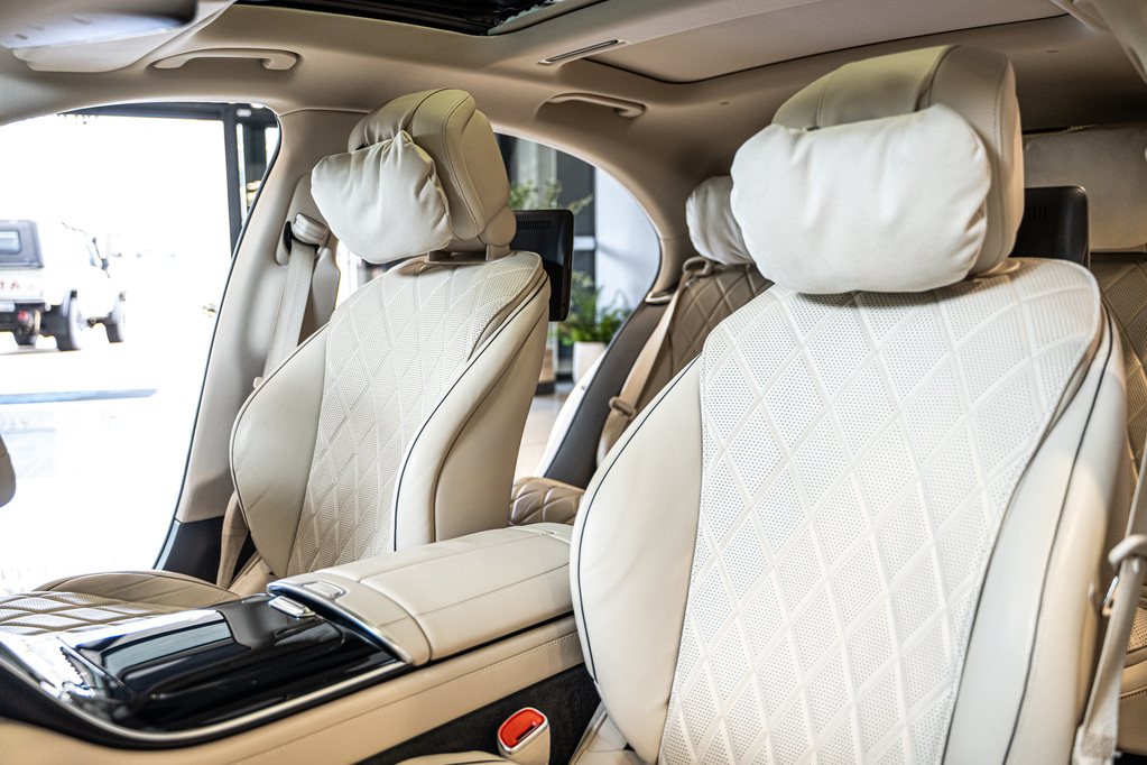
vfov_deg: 46.4
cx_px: 574
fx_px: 892
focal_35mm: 28
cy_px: 382
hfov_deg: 65.5
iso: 1600
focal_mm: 28
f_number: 2.8
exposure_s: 1/160
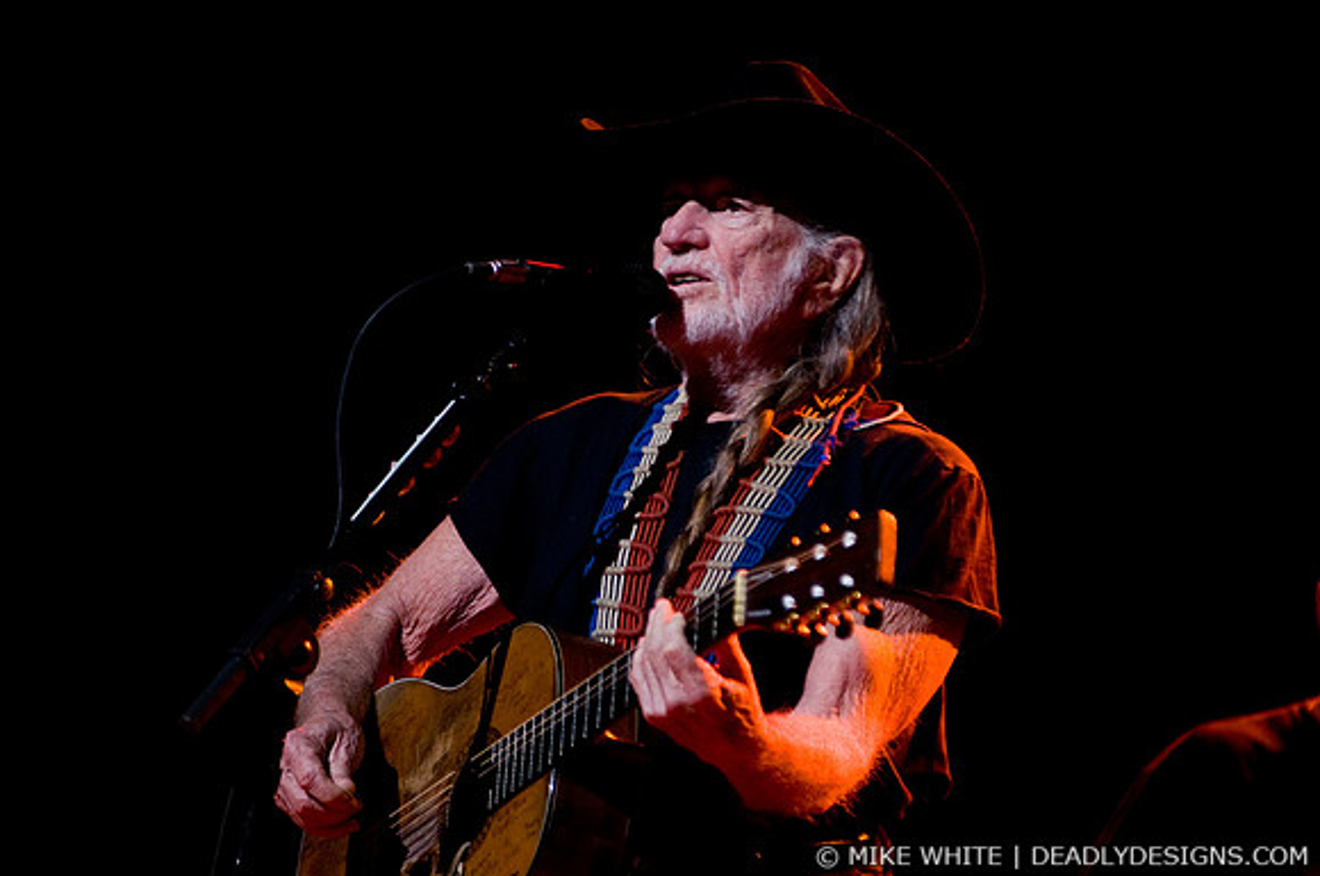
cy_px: 438
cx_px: 660
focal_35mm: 300
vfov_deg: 4.6
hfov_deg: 6.9
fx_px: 10985
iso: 800
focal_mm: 200
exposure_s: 1/320
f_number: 3.2
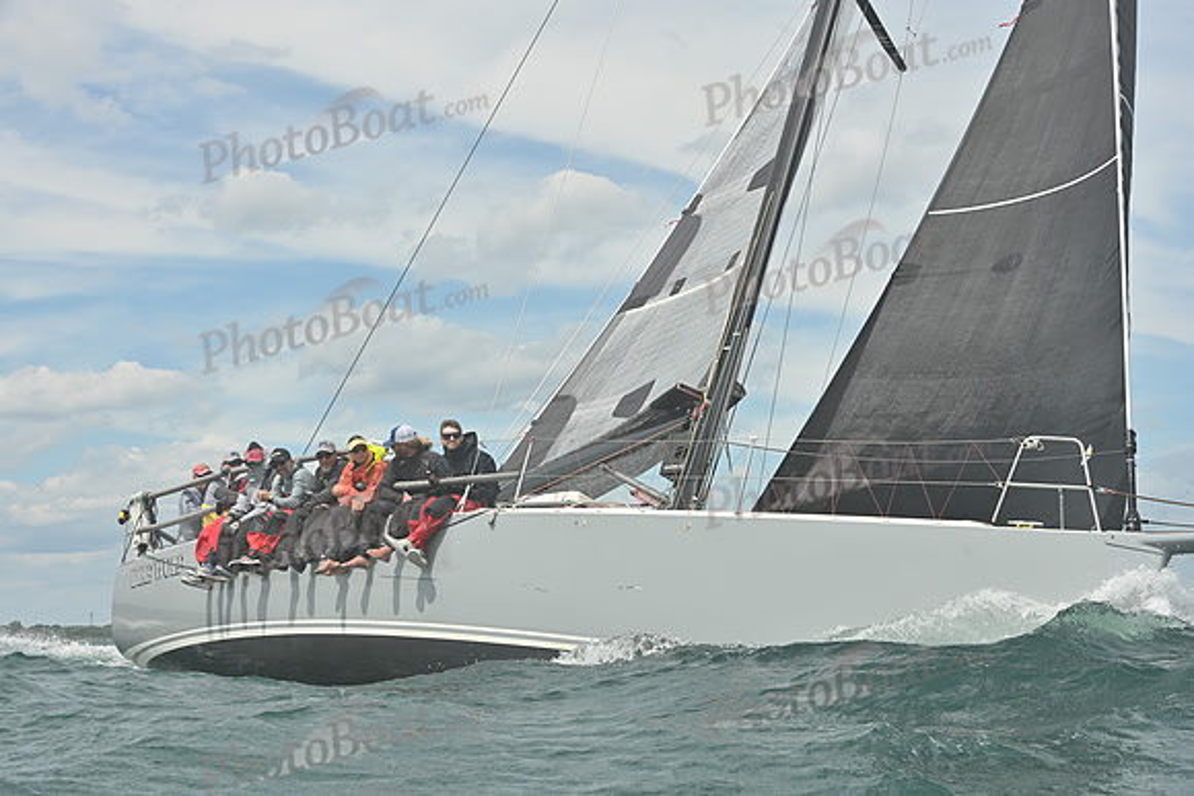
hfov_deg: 28.8
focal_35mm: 70
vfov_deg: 19.5
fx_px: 2322
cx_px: 597
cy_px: 398
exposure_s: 1/1250
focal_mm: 70
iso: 320
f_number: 10
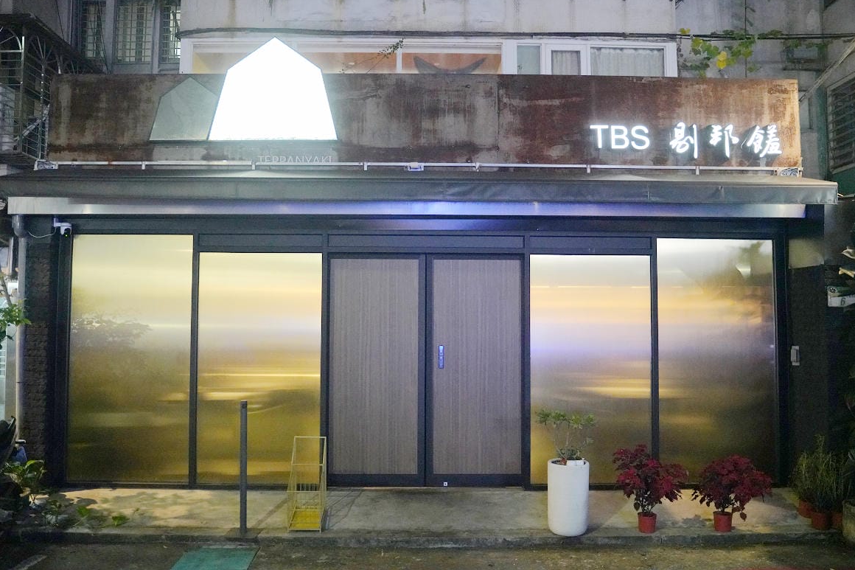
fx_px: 712
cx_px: 430
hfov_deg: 61.9
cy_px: 276
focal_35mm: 30
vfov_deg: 43.6
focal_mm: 29
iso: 10000
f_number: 2.8
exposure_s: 1/160
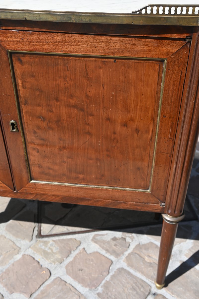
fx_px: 323
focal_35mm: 39
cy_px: 150
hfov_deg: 34.2
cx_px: 100
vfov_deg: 49.6
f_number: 6.3
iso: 100
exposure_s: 1/320
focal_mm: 26
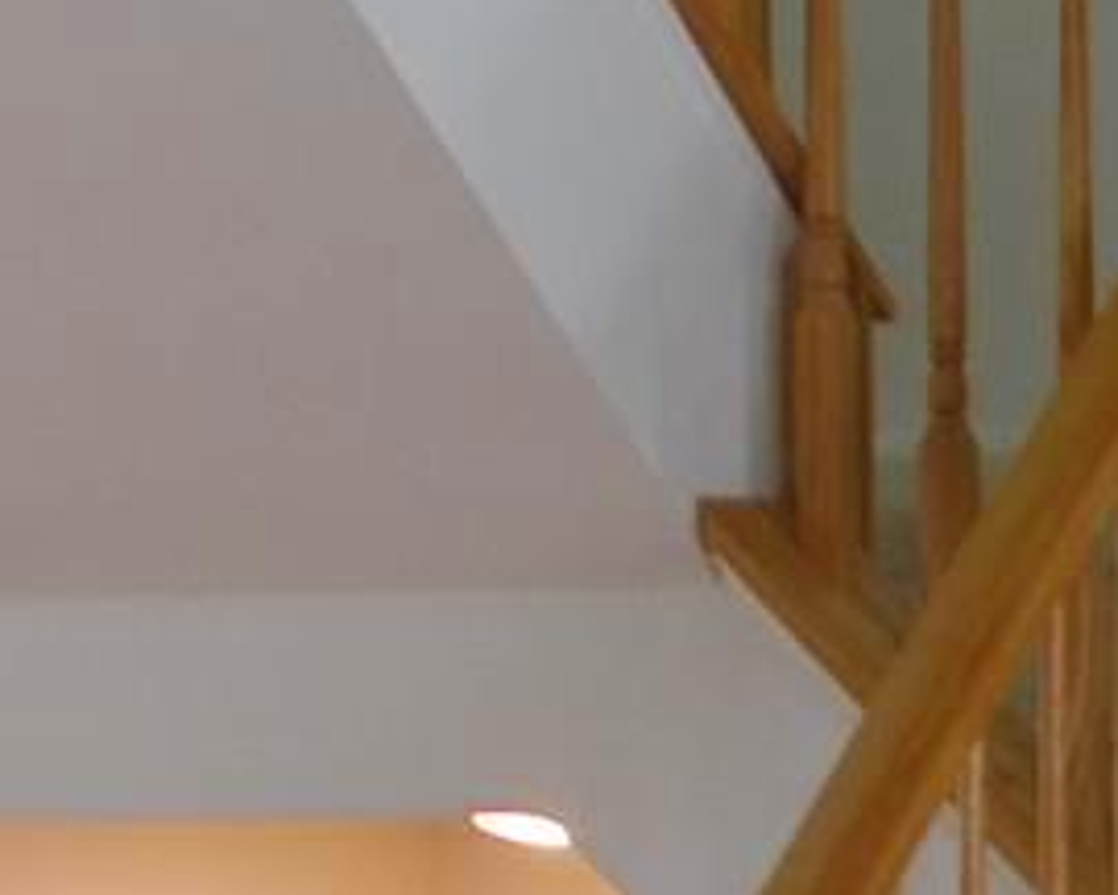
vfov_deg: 7.2
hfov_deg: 8.9
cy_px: 1102
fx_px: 7081
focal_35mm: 214
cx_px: 1524
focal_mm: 20
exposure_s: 1/50
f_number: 3.8
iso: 200
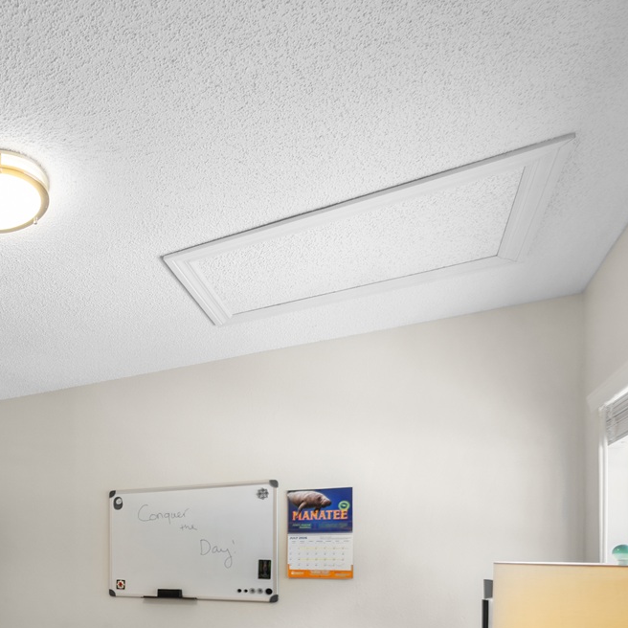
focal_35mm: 28
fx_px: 575
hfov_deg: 49.0
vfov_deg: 50.5
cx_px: 28
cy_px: 572
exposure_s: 1/5
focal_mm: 12
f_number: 9
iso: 100
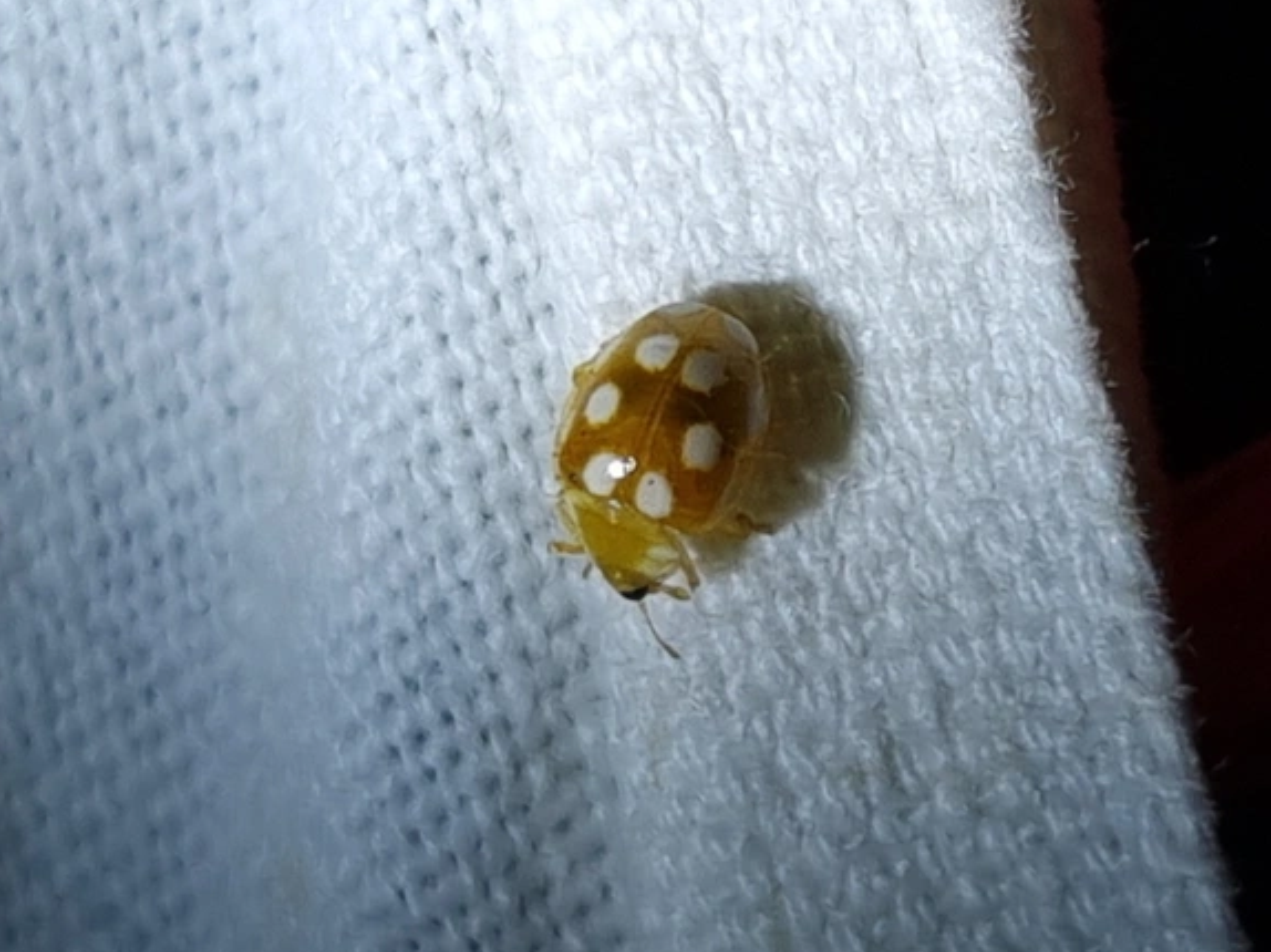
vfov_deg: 48.2
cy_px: 472
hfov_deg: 61.6
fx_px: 1064
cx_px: 671
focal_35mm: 29
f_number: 1.8
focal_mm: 5.4
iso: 50
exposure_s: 1/2000
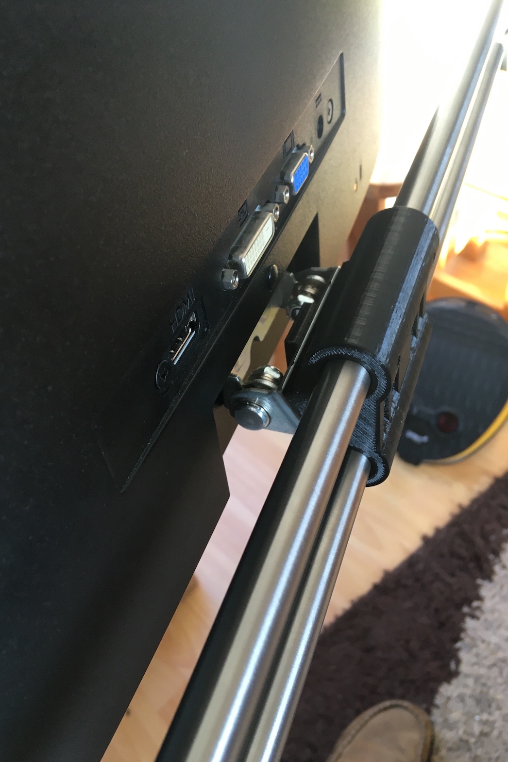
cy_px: 390
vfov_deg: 60.3
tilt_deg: -55.6
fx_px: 656
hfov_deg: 42.2
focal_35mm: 31
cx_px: 215
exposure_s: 1/33
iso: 32
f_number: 2.2
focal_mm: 4.15
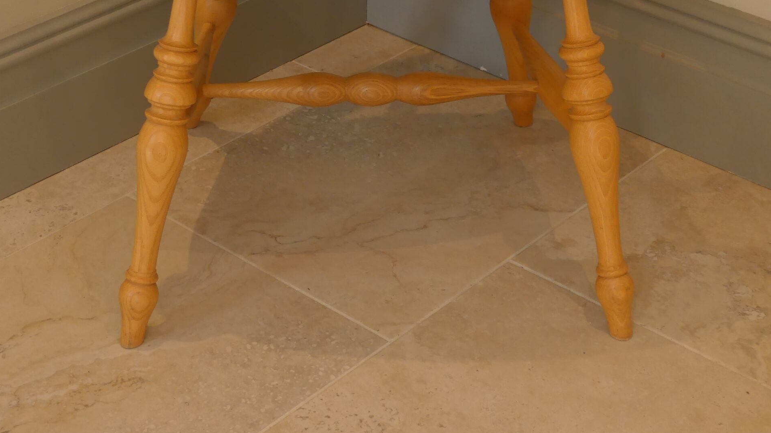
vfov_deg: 15.6
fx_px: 1554
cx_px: 386
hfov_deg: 27.9
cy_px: -7
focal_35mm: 76
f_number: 2.8
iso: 200
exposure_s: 1/80
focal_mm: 9.4
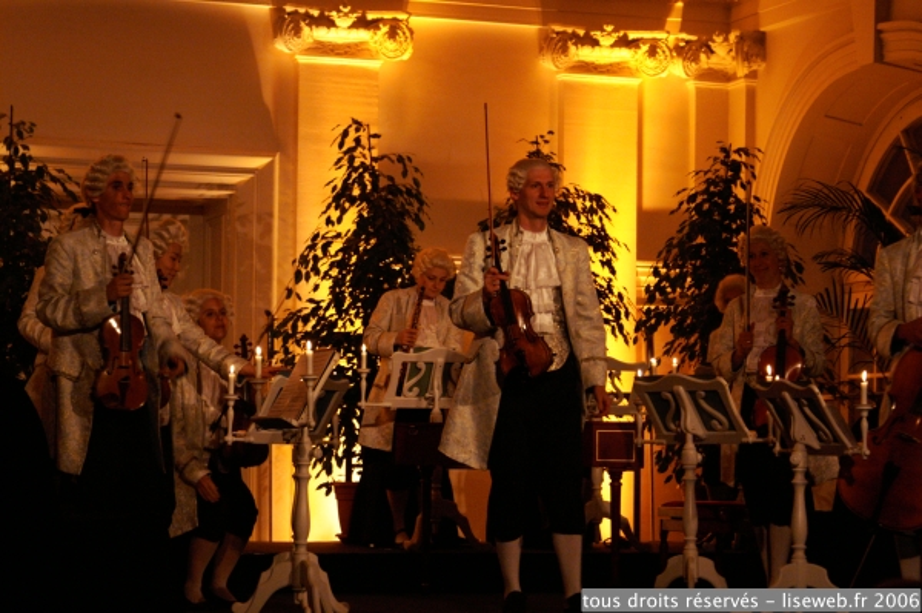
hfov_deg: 19.5
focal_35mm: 105
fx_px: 2687
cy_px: 306
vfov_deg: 13.0
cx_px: 461
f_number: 5.6
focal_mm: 70
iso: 1600
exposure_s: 1/50
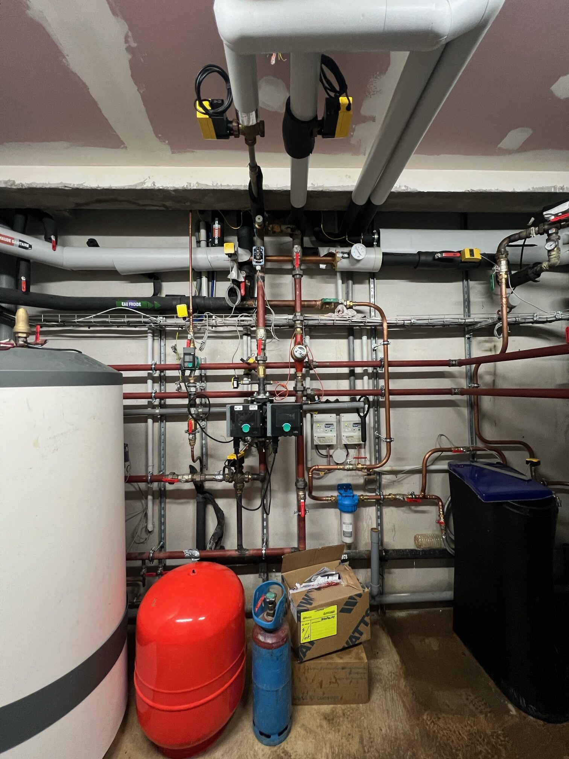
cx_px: 284
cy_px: 380
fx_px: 285
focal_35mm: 13
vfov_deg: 106.2
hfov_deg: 89.9
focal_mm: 1.57
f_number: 1.8
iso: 320
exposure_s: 1/50
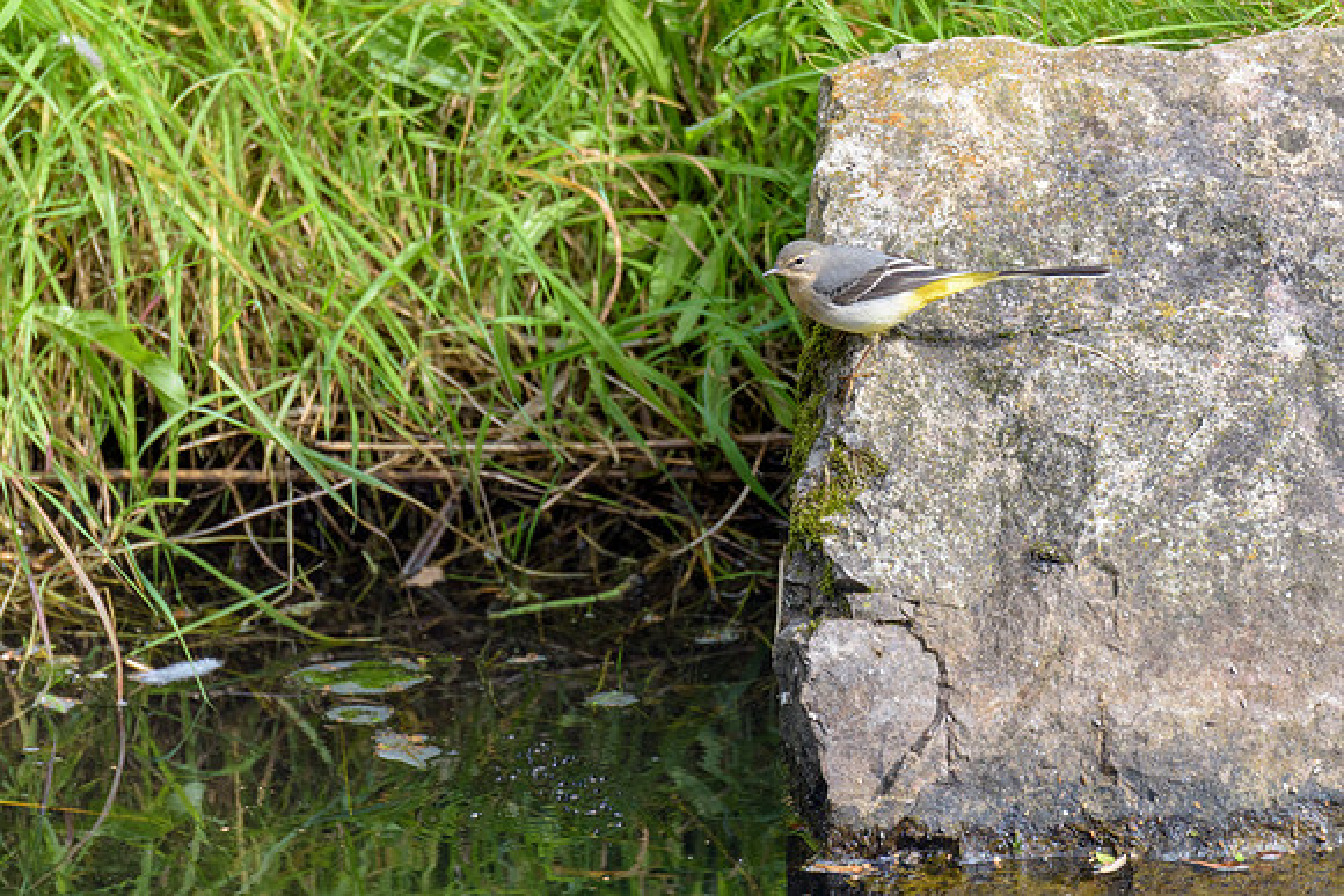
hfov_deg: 3.0
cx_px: 792
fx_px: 25996
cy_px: 354
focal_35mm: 696
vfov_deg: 2.0
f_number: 5.6
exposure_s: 1/800
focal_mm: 400
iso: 640
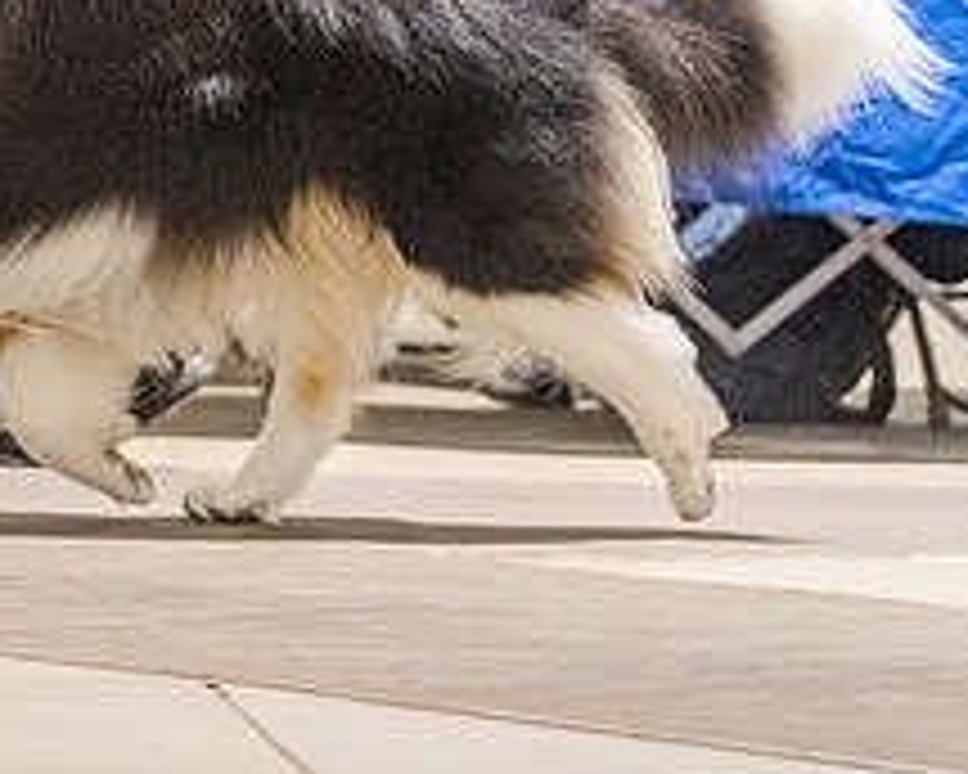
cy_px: -117
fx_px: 11803
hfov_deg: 4.7
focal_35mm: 412
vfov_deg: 3.8
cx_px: -135
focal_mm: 140
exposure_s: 1/400
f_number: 3.2
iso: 6400
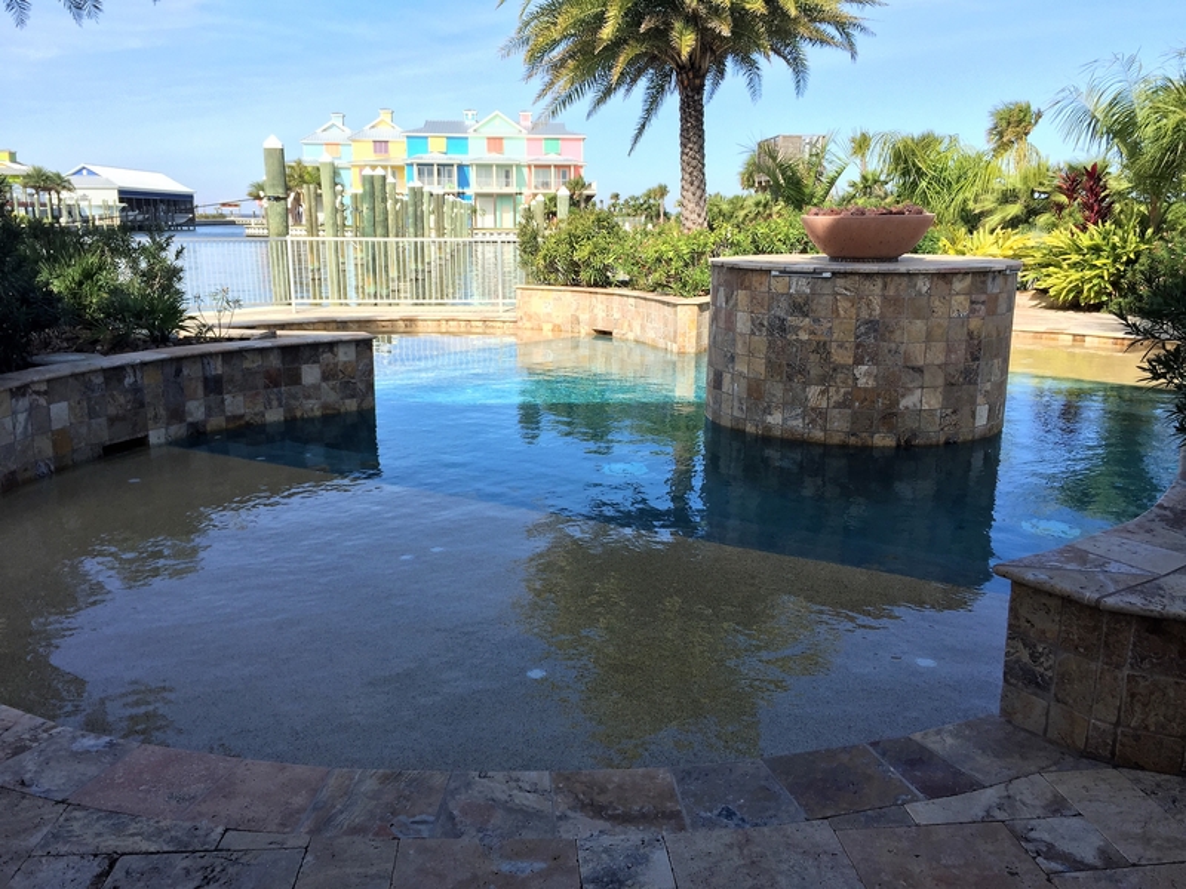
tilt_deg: -13.4
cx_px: 593
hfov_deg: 61.7
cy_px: 444
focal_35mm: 29
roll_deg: -1.5
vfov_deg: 48.2
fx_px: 994
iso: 32
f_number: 2.2
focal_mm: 4.15
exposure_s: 1/942
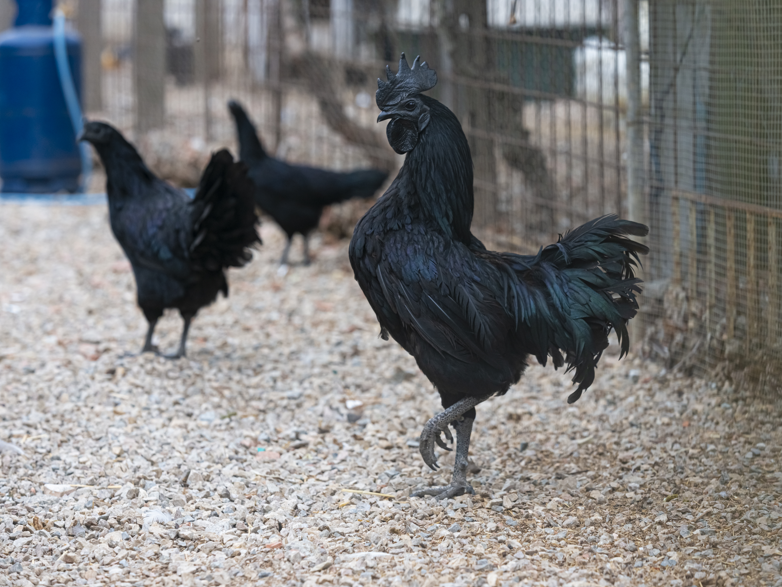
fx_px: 2937
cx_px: 437
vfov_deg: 11.4
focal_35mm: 130
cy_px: 294
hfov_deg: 15.2
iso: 800
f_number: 5.6
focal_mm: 120
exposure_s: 1/800
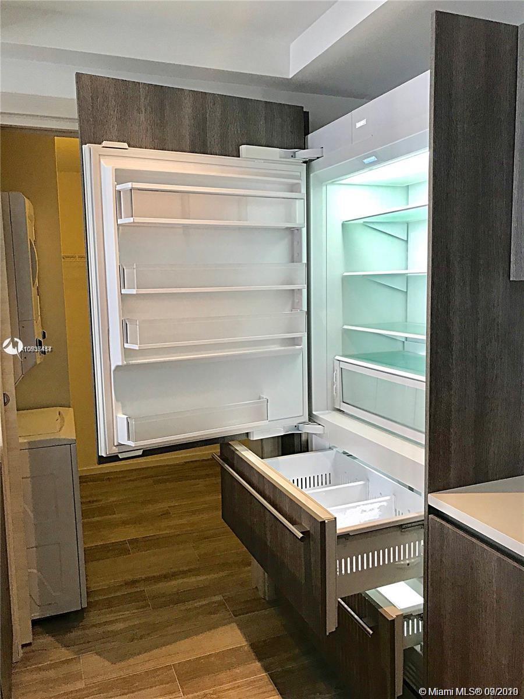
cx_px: 262
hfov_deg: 49.7
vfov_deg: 63.4
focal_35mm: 28
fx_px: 565
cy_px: 350
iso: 25
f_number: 1.8
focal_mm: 3.99
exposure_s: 1/40
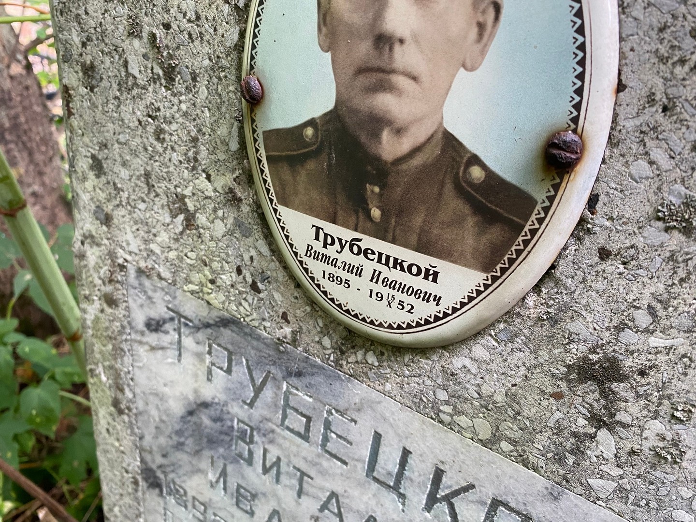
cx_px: 348
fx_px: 523
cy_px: 261
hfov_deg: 67.3
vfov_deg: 53.1
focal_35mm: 26
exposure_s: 1/60
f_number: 1.8
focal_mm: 4.25
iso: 160
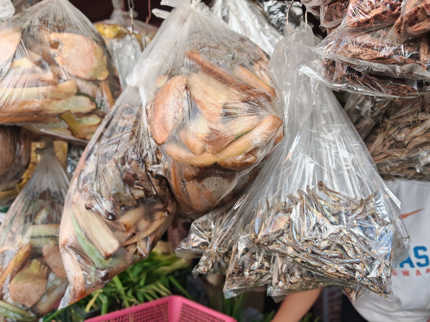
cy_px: 161
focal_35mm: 24
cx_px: 215
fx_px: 298
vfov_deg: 56.8
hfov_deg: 71.6
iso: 100
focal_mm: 6.83
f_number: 2
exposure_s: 1/660
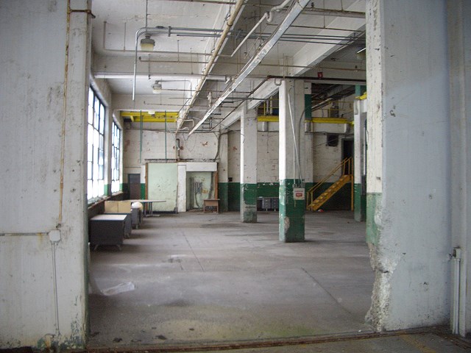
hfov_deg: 52.6
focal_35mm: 35
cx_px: 236
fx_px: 476
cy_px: 176
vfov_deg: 40.7
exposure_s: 1/60
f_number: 2.6
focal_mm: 5.8
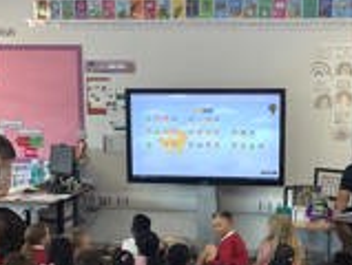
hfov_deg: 28.4
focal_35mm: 68
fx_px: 693
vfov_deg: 21.4
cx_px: 219
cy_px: 216
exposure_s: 1/60
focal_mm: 3.3
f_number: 2.4
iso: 100
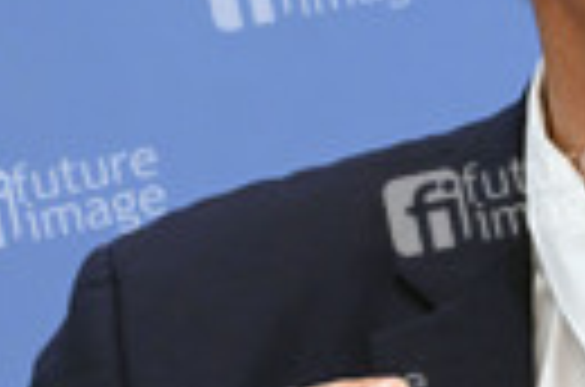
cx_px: 830
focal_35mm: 435
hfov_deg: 4.7
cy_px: 90
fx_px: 7052
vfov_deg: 3.1
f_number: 7.1
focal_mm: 125
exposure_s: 1/500
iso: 5000
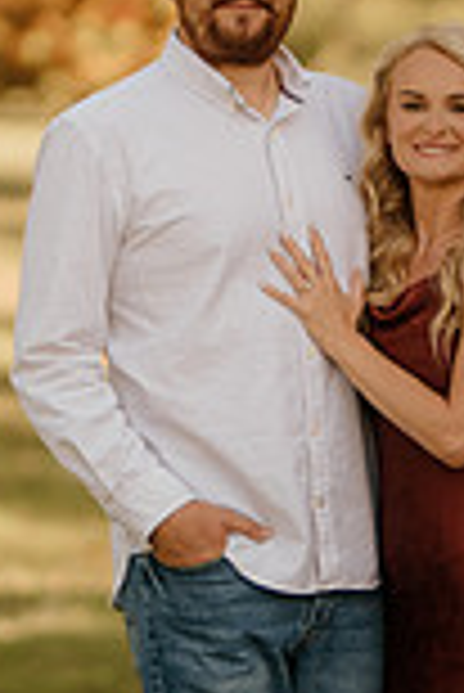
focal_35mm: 371
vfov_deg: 5.5
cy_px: 477
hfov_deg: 3.7
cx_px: 356
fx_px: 7156
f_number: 1.4
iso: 200
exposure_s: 1/1600
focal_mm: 85
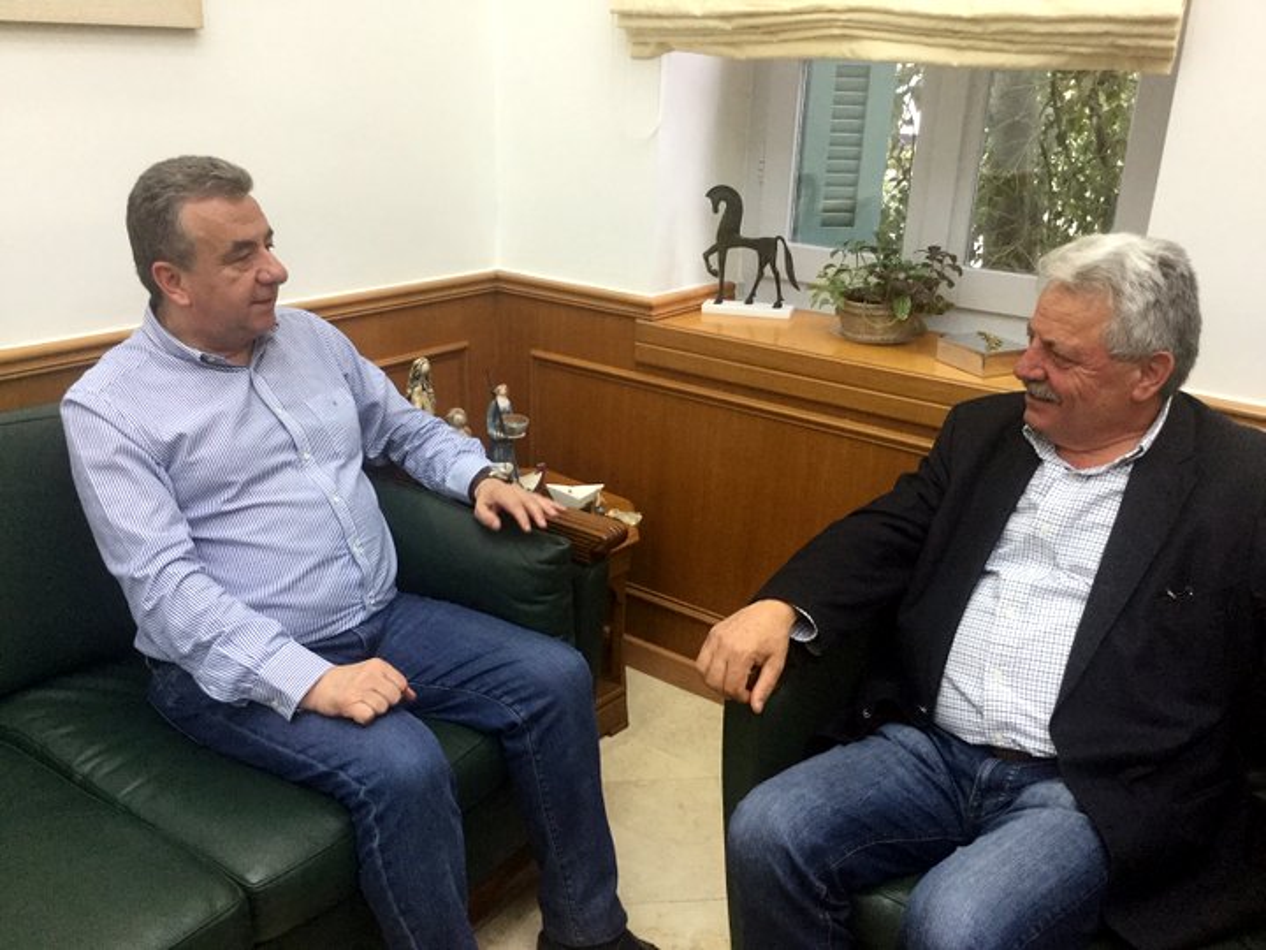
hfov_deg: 58.4
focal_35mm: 31
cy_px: 475
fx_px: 1134
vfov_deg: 45.4
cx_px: 633
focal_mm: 3.3
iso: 64
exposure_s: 1/33
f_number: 2.4
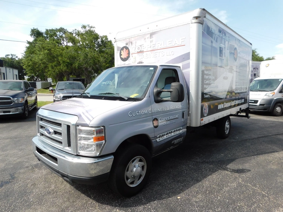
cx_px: 142
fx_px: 188
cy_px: 106
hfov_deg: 73.9
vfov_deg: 58.9
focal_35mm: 23
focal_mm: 4
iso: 125
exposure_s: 1/1000
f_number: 3
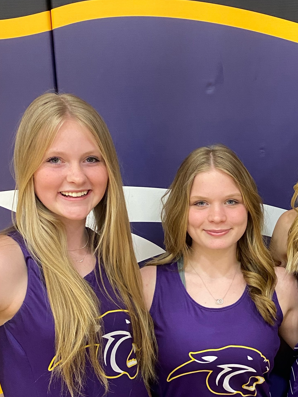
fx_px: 620
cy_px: 256
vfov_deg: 35.3
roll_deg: +1.6
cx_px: 276
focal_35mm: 54
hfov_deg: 26.0
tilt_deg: -10.1
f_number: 1.8
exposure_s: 1/60
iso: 200
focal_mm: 4.25
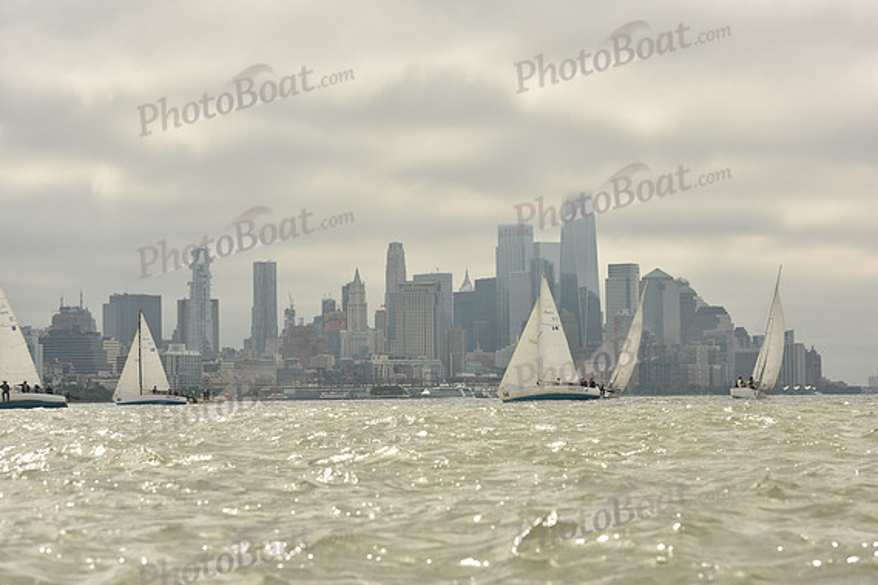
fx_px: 2487
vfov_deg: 13.4
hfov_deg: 20.0
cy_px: 297
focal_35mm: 102
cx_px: 435
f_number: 7.1
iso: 320
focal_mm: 100
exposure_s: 1/2500
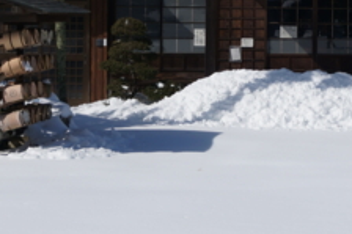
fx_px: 1466
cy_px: -35
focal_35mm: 150
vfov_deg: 9.0
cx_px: 283
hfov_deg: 13.6
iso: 100
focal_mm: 28
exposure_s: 1/1000
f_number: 6.3
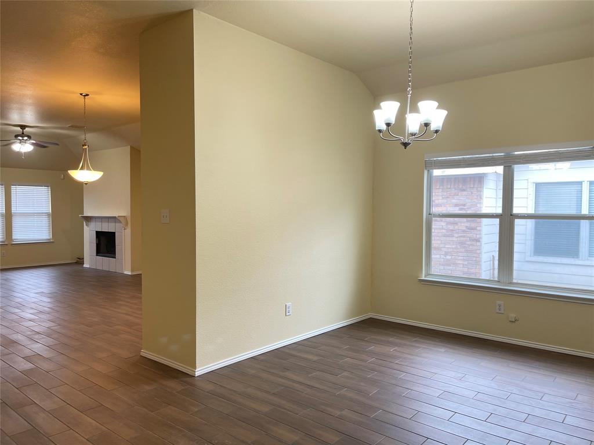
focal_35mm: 26
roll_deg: -0.5
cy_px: 222
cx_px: 297
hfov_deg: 67.3
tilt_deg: -2.4
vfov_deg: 53.1
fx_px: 446
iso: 80
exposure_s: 1/60
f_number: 1.6
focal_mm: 5.1
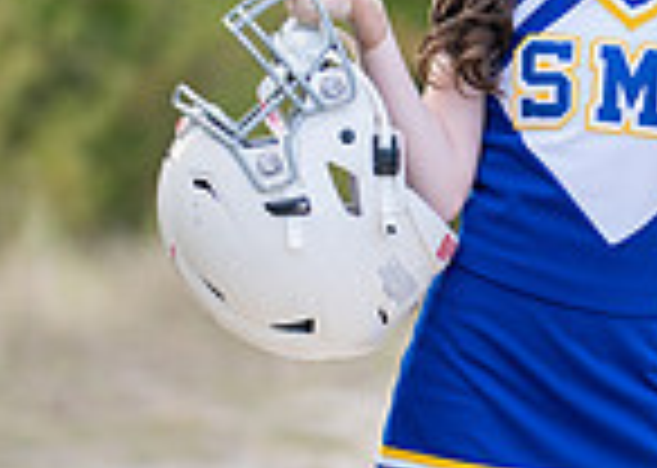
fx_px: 4455
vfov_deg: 6.0
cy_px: 337
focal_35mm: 239
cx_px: 626
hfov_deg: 8.4
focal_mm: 50
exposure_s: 1/1000
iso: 100
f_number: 1.2
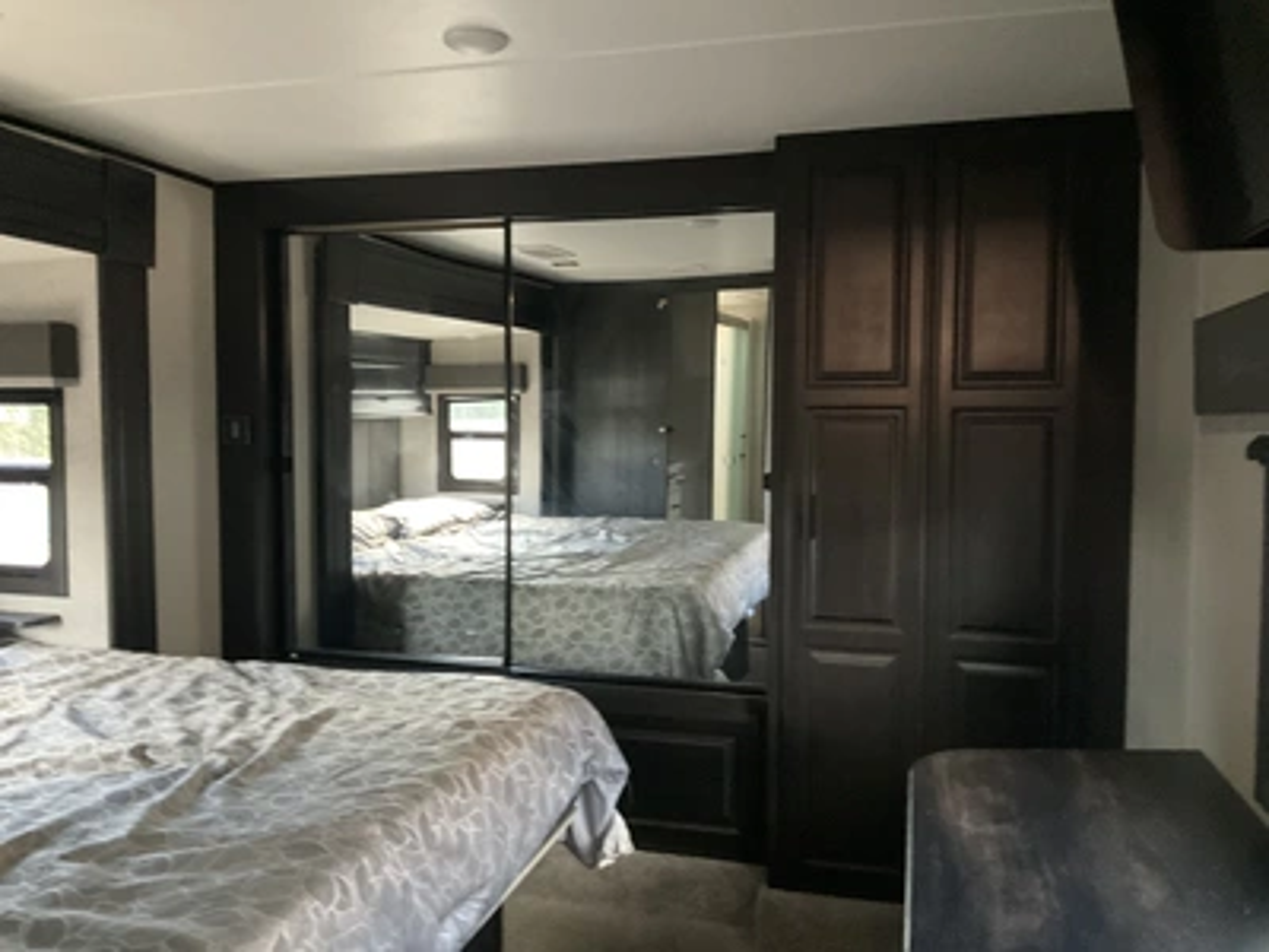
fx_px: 1063
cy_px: 476
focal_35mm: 29
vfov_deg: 48.2
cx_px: 634
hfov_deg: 61.7
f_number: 1.8
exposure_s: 1/30
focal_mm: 3
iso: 500
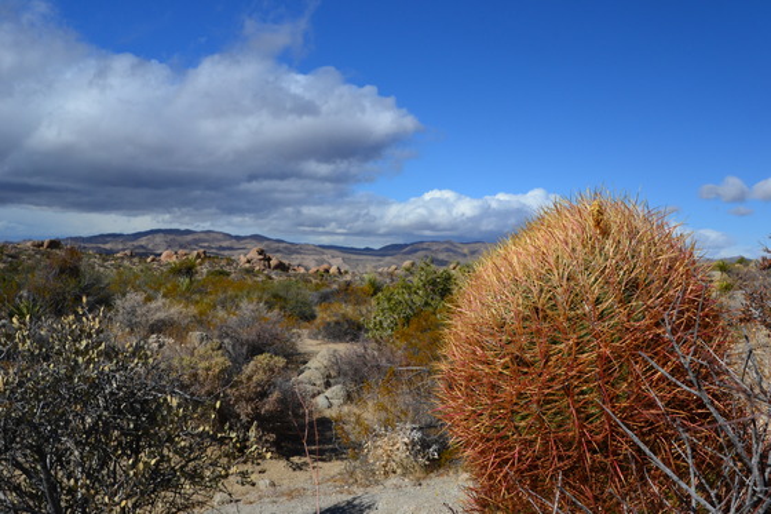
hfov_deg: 61.9
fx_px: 642
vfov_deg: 43.6
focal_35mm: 30
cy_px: 257
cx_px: 386
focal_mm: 20
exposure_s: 1/500
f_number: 11
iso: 280
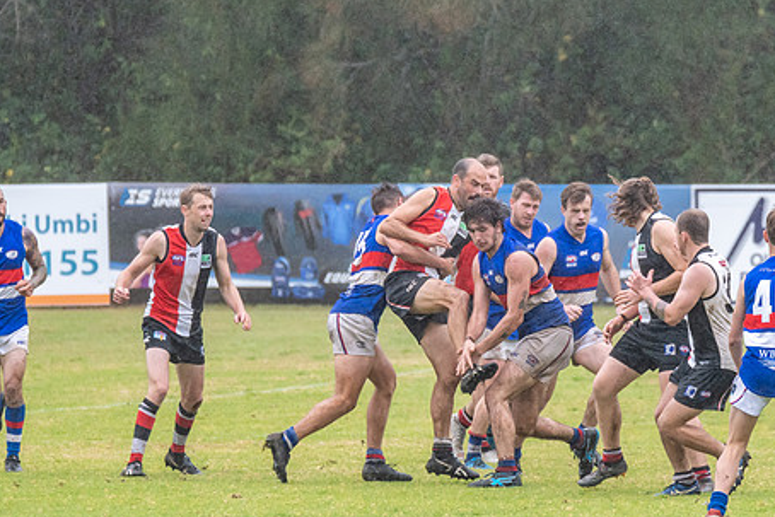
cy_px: 325
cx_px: 422
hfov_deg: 2.4
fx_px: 18605
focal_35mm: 864
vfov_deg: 1.6
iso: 1250
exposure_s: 1/2000
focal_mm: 450
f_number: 7.1
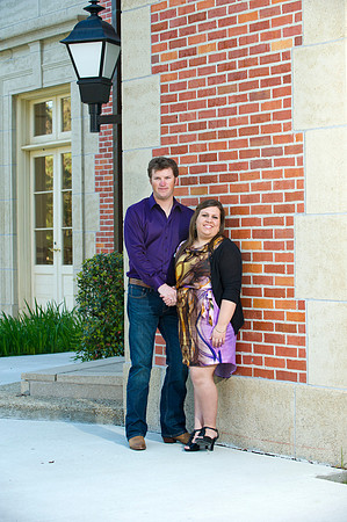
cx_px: 174
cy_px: 261
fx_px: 1246
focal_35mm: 86
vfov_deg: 23.7
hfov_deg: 15.9
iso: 400
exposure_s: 1/100
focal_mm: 86
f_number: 5
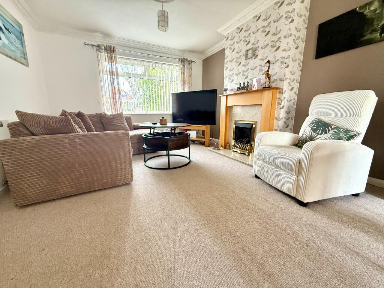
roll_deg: +0.1
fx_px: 155
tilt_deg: -11.3
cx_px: 192
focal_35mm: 14
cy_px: 144
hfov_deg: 102.1
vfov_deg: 85.7
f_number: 2.2
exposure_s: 1/99
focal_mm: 2.22
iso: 250
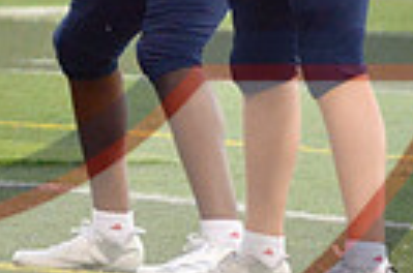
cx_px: -155
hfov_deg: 2.0
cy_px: -93
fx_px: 11630
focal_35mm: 1016
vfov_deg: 1.3
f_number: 5
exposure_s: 1/500
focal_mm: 155
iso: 3200
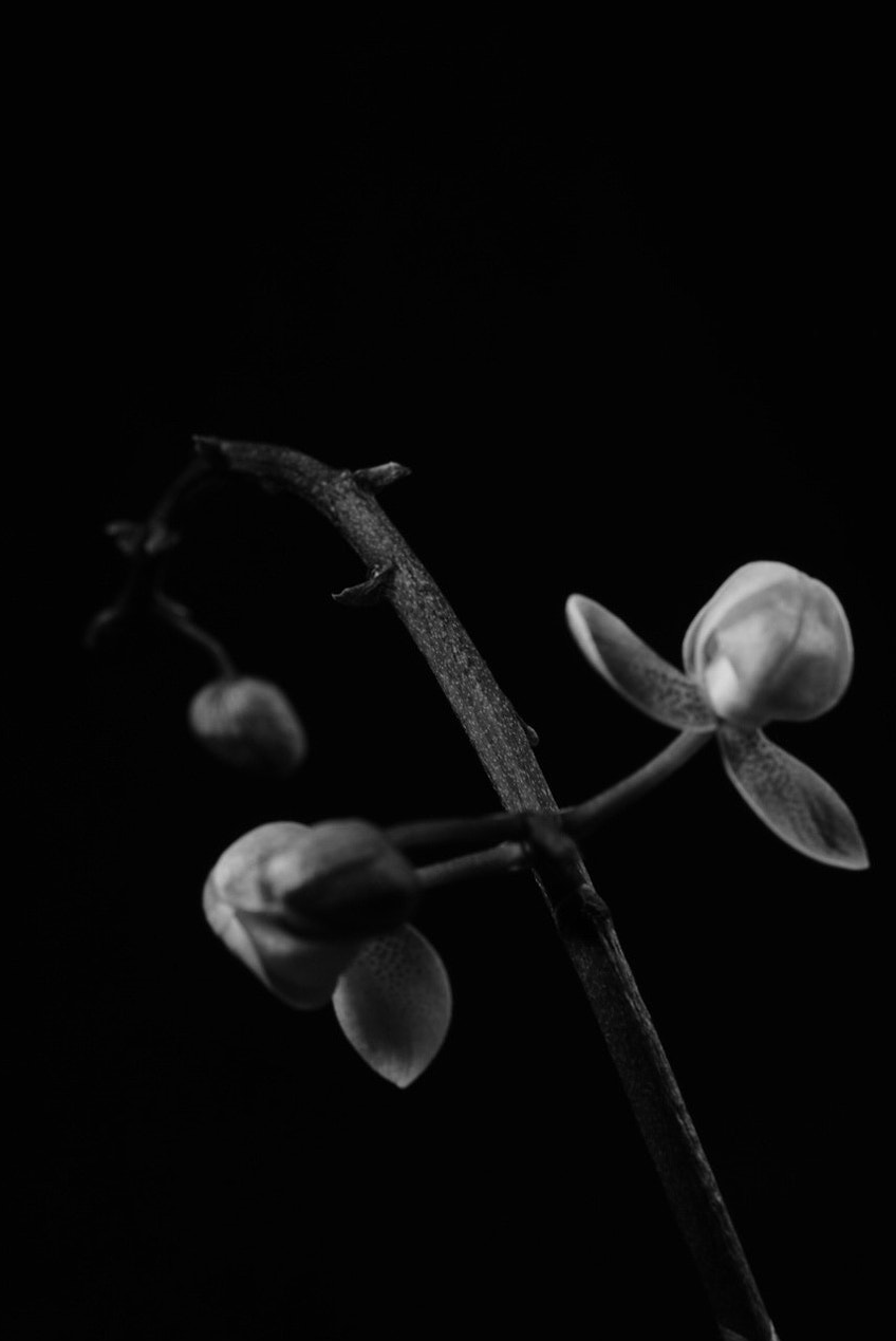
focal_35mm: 199
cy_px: 739
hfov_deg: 6.9
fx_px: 7403
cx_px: 372
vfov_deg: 10.3
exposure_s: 1/125
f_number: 9
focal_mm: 105
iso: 100
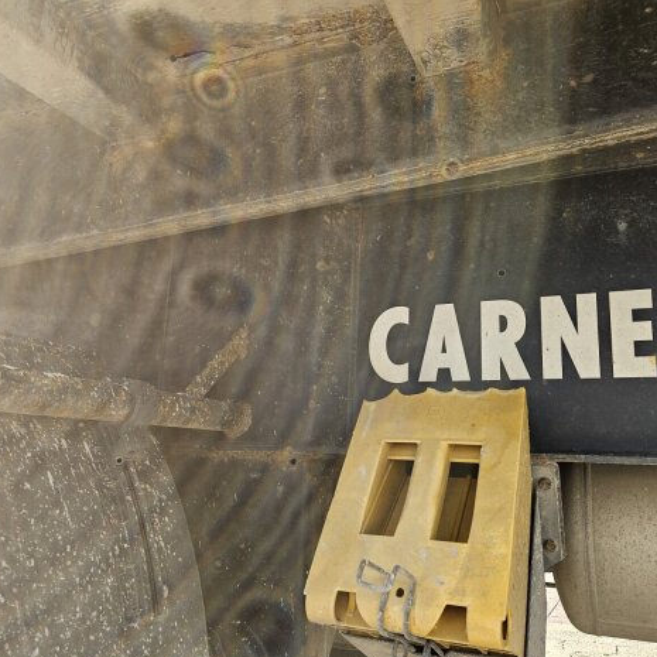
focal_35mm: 28
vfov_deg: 57.3
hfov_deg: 57.1
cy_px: 338
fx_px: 601
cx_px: 367
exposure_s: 1/190
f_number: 1.8
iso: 64
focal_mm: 5.4
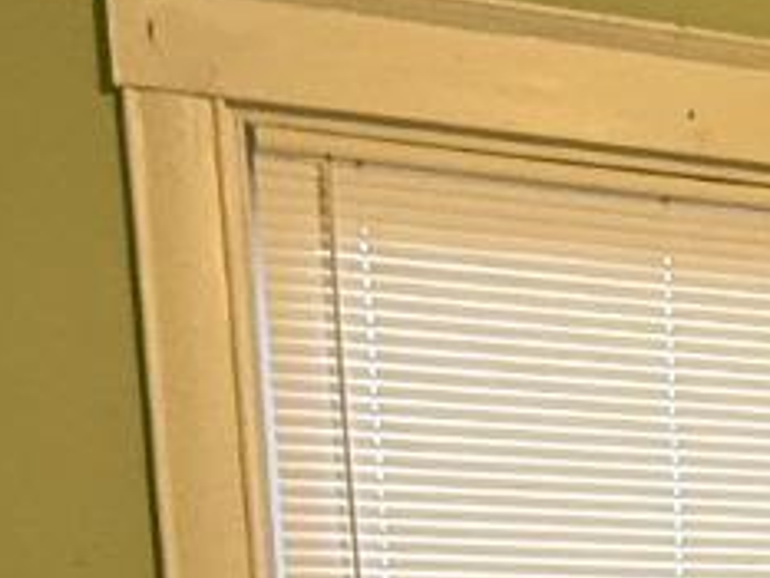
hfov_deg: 19.5
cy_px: 1068
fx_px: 2003
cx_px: 1091
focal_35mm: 90
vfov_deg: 14.3
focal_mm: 2.22
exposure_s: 1/60
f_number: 2.2
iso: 200
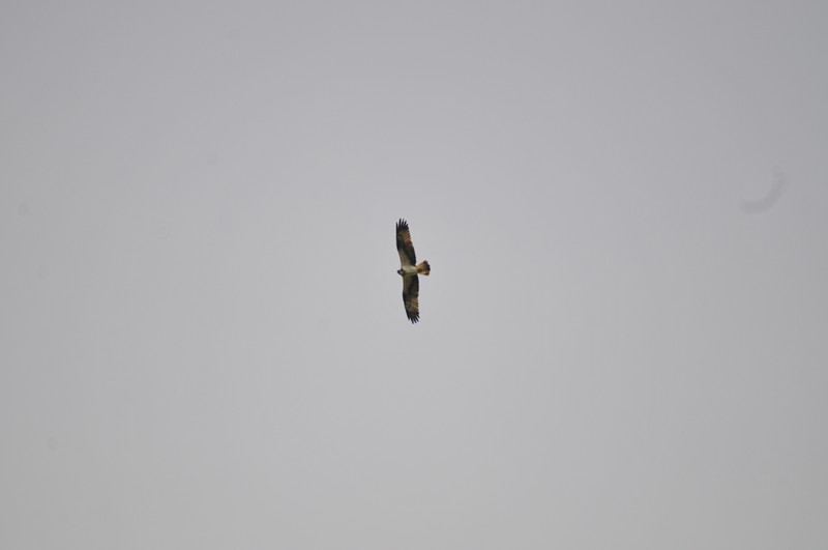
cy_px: 275
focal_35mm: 750
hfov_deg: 2.8
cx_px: 414
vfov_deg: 1.8
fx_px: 17225
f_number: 7.1
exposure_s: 1/1000
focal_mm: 500
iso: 200
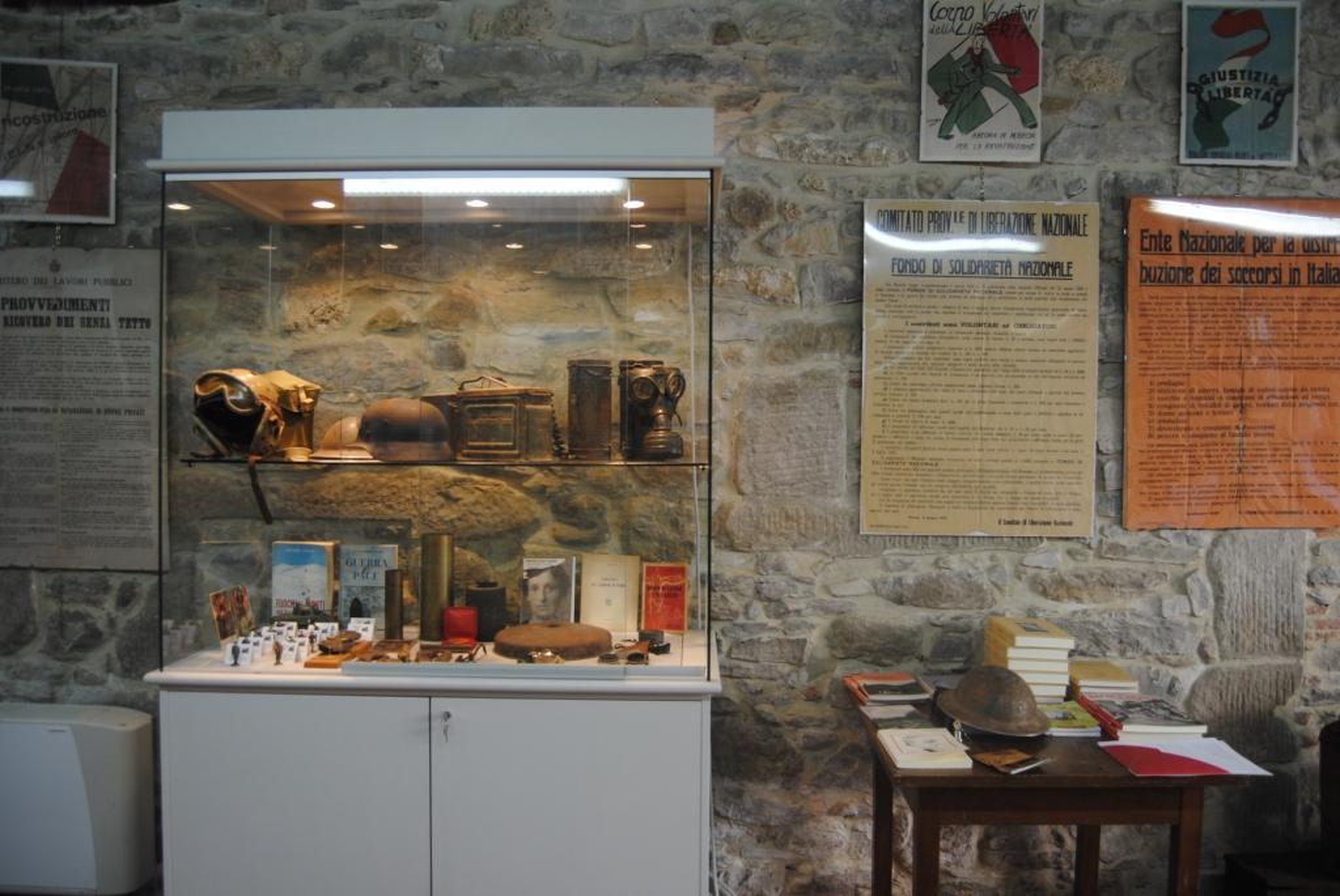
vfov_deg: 48.0
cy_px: 448
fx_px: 1006
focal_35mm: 27
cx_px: 670
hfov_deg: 67.3
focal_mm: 18
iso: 200
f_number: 3.5
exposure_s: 1/50
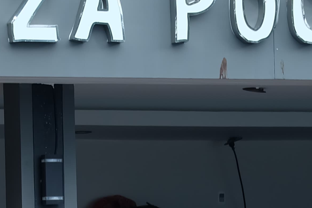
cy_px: 337
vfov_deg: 3.1
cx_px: 192
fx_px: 3865
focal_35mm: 446
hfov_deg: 4.6
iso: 200
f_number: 5
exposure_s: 1/150
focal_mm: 71.1
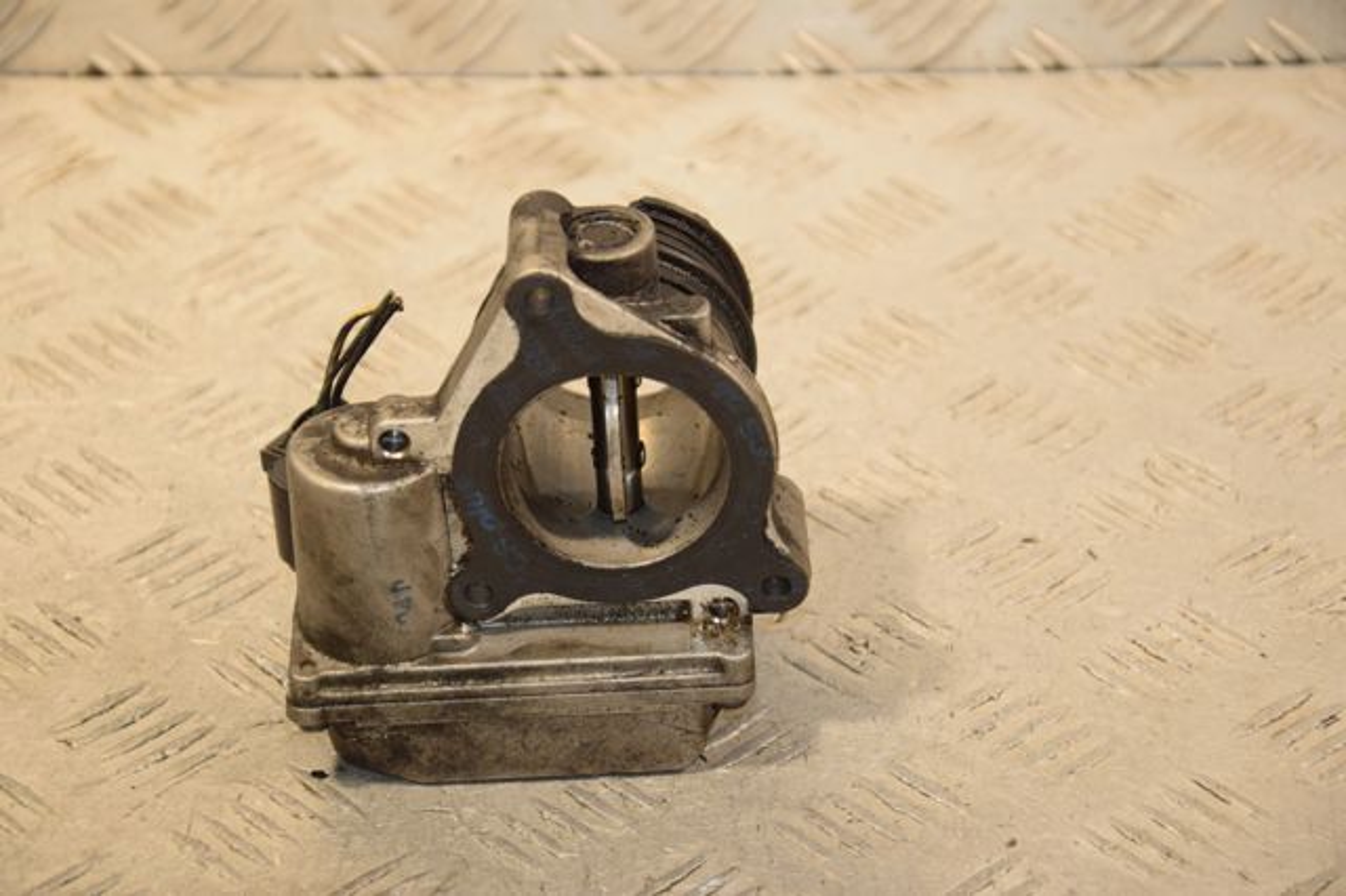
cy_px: 448
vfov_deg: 10.7
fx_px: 4764
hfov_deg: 16.1
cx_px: 673
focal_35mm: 128
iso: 800
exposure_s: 1/200
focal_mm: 85
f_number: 6.3
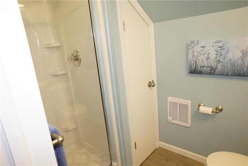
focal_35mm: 24
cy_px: 83
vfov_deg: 53.1
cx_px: 124
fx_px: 165
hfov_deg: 73.8
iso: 3200
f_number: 5.6
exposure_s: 1/160
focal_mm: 16
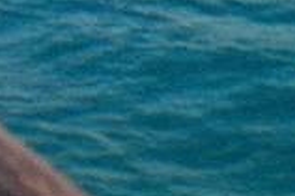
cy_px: -338
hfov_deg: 9.2
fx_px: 1817
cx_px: -60
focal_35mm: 222
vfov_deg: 5.8
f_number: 4.5
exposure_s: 1/1600
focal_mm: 35
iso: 500
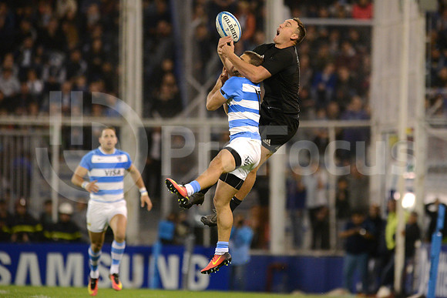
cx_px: 224
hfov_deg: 4.9
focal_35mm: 420
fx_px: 5216
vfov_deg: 3.3
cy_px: 149
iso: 4500
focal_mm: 420
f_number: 4
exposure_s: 1/800
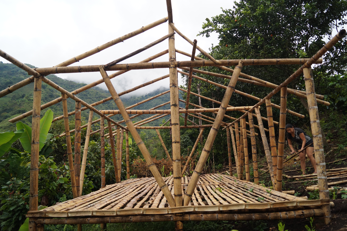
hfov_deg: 67.4
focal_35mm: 27
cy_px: 116
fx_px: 260
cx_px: 174
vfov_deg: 47.9
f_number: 8
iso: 400
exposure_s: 1/800
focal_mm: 18
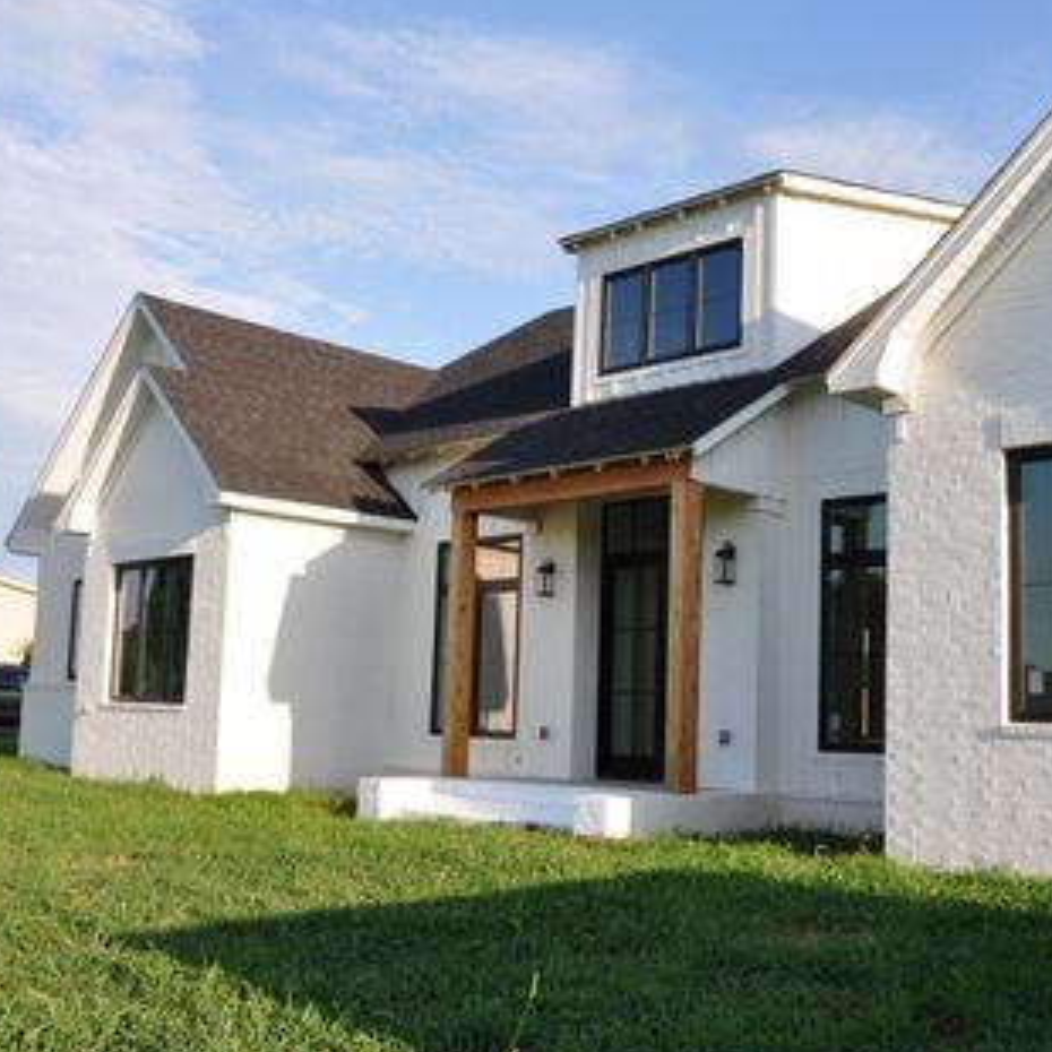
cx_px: 743
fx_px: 1272
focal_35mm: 37
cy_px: 550
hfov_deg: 43.9
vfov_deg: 44.9
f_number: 10
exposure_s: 1/200
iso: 200
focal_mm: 18
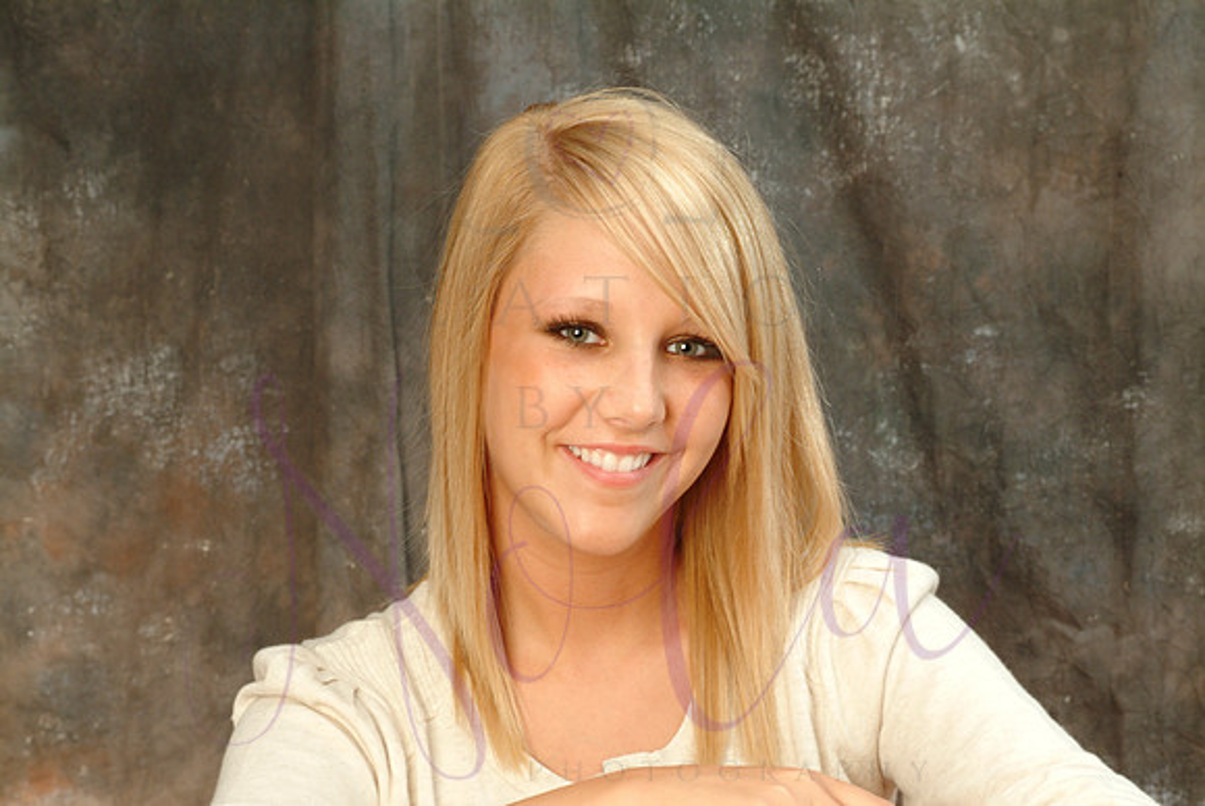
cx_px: 602
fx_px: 4573
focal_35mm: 136
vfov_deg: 10.1
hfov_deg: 15.0
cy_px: 403
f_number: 11
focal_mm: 91
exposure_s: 1/125
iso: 400
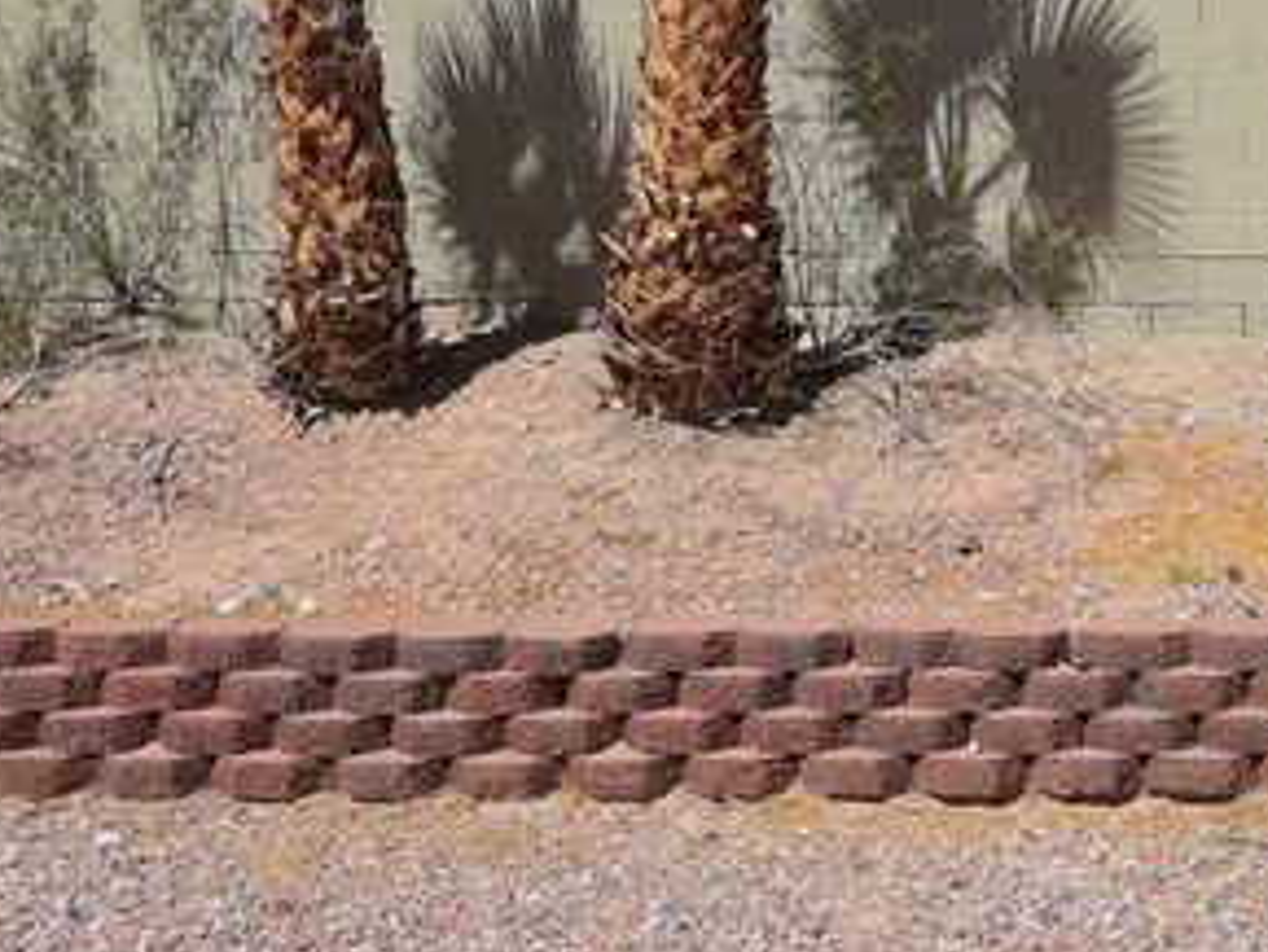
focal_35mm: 46
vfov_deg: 30.4
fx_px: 1686
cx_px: 1053
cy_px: 127
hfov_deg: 39.3
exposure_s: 1/1751
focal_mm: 2.2
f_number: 1.9
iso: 20
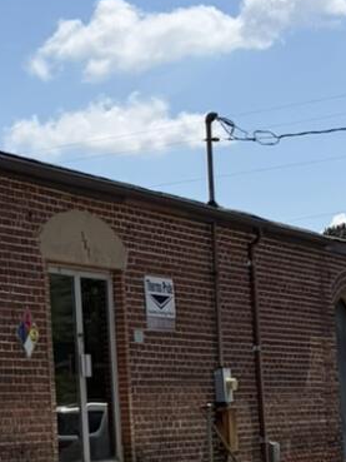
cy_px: 292
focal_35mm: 141
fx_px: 1878
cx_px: -91
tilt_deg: +5.4
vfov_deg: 14.0
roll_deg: +1.4
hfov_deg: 10.3
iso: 50
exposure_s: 1/7813
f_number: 1.6
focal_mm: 5.96
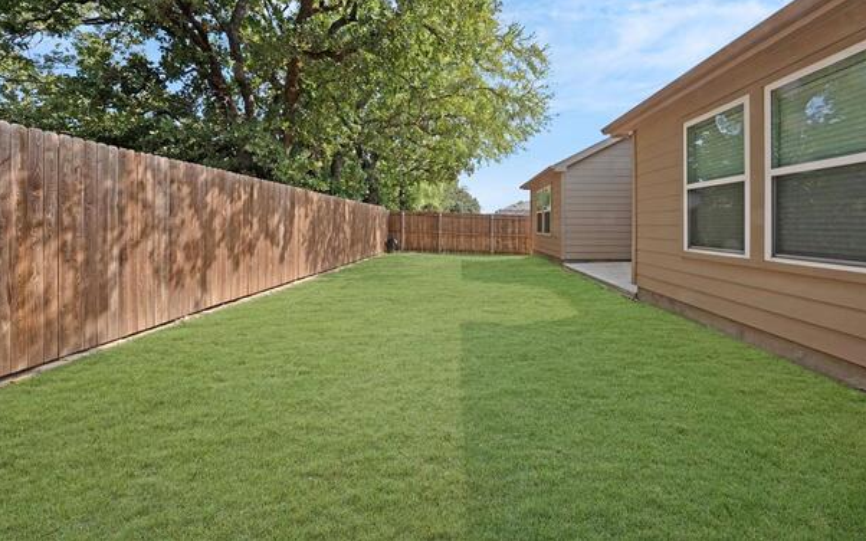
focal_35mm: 13
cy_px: 235
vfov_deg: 82.4
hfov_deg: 109.3
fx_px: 307
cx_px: 456
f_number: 13
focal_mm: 12
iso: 200
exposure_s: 1/100
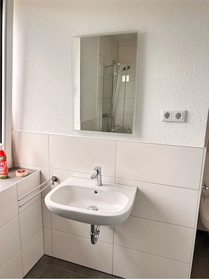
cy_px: 140
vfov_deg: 67.3
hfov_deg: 53.1
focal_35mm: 26
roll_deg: -1.8
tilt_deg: -7.3
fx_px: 209
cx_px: 104
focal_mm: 5.7
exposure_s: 1/121
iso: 100
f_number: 1.5
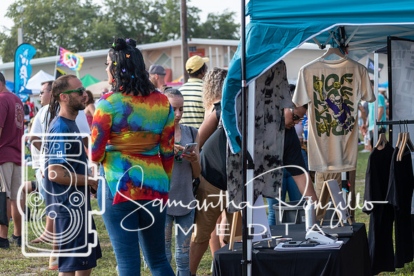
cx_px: 207
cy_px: 138
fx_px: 1346
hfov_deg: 17.5
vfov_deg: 11.7
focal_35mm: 117
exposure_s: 1/500
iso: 200
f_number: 5.6
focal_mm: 78
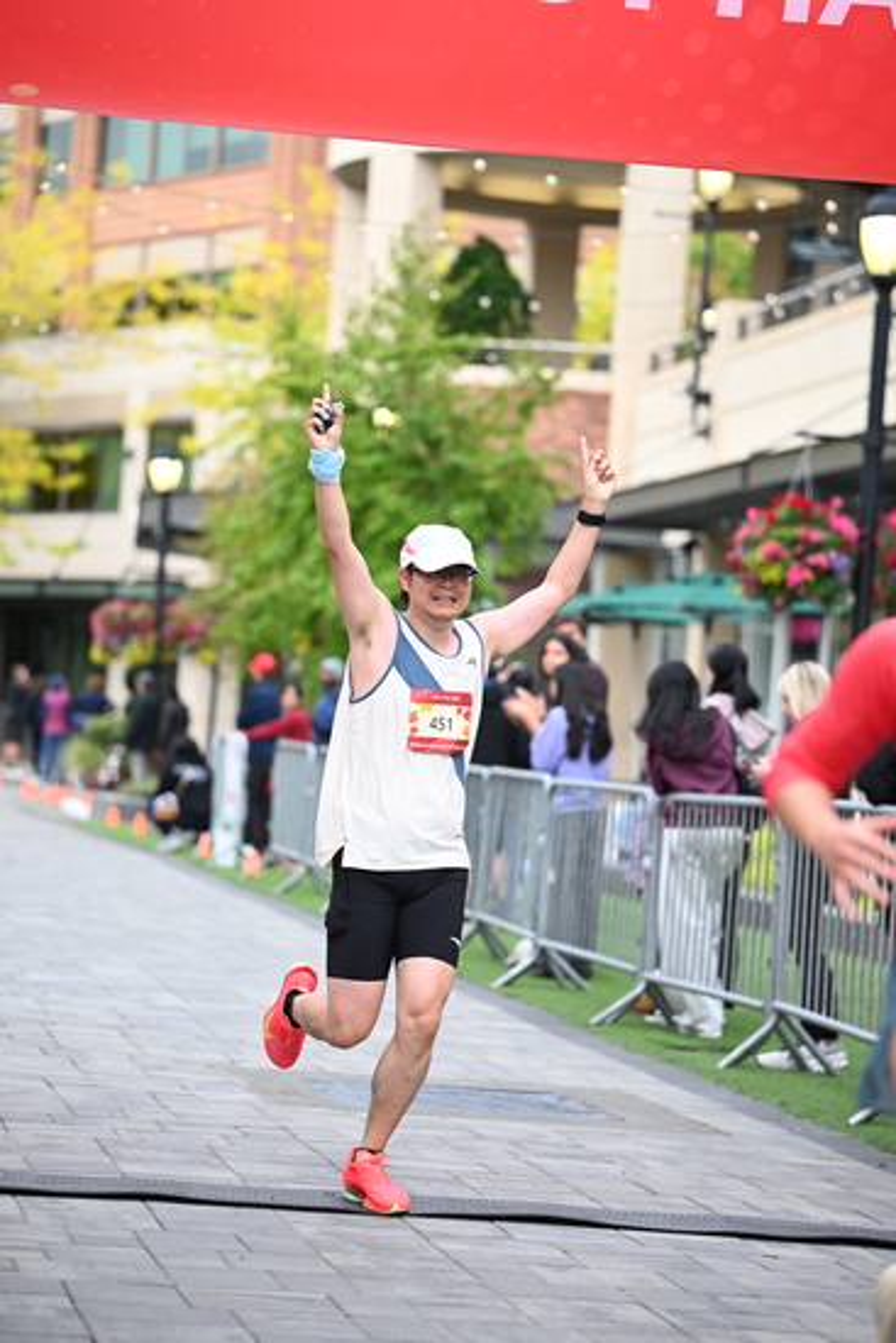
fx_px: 3917
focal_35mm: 105
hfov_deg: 13.0
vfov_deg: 19.5
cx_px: 448
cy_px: 672
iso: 1000
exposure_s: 1/1600
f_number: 2.8
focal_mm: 105
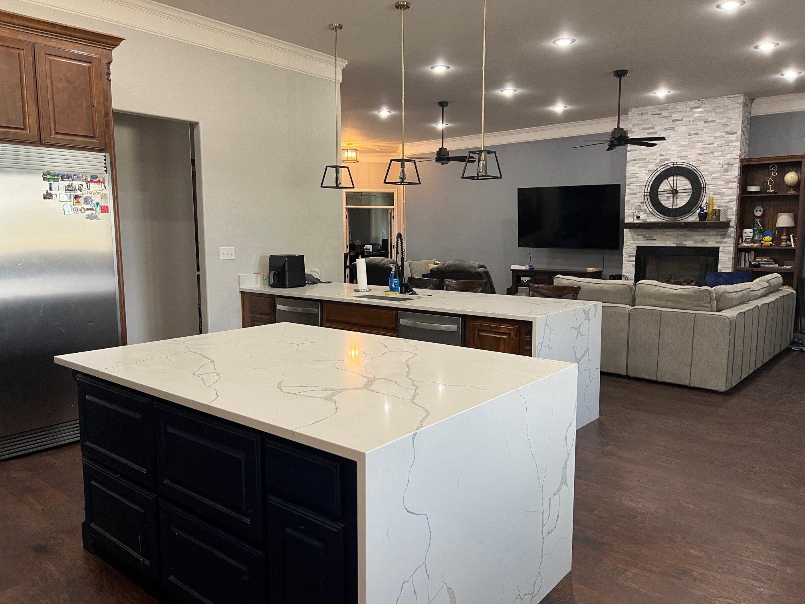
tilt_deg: -6.6
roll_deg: +0.3
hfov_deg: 67.3
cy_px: 302
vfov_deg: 53.1
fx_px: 605
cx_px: 402
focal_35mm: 26
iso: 100
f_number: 1.5
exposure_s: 1/60
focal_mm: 5.7
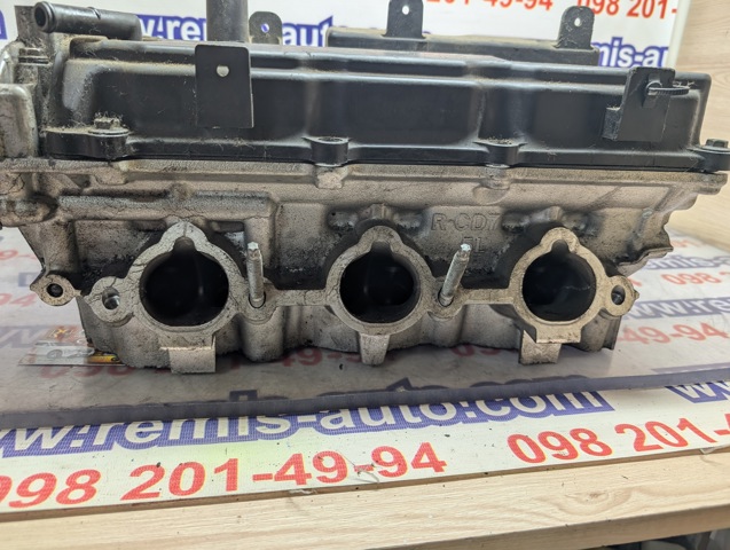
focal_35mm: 24
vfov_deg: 57.0
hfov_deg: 71.5
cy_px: 275
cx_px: 365
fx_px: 507
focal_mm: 6.9
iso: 44
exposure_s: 1/41.9
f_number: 1.68
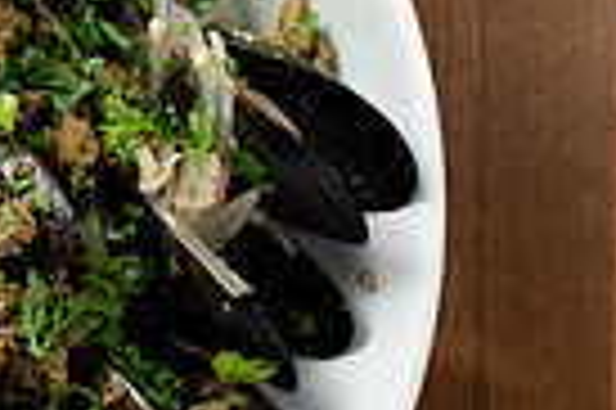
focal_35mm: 231
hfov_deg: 8.7
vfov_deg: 5.9
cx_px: -288
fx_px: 3948
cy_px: 268
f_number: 6.3
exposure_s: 1/100
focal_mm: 50
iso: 200
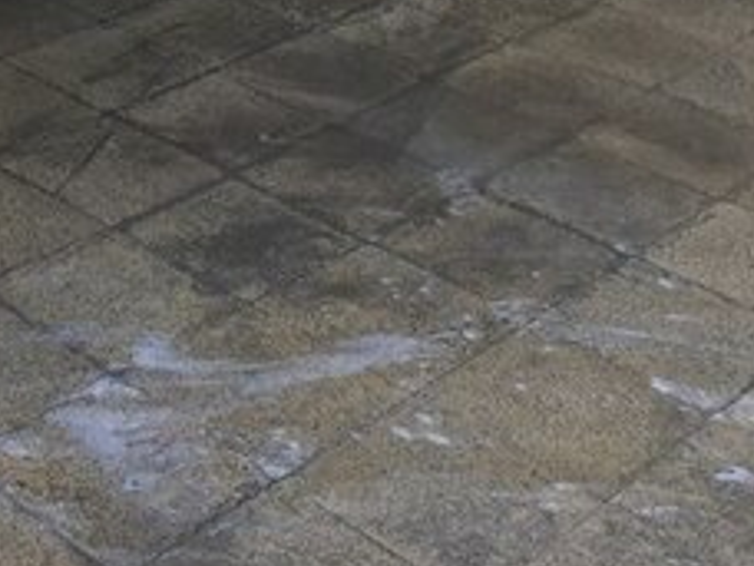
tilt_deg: -18.1
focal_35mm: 84
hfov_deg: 22.4
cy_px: -184
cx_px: -3
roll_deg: -1.0
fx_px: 1830
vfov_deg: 16.5
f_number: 2.2
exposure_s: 1/494
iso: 32
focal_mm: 4.15
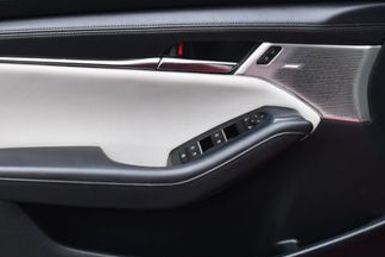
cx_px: 134
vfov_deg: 16.1
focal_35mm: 85
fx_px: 909
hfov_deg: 23.8
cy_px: 148
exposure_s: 1/250
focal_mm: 29
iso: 400
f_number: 5.6
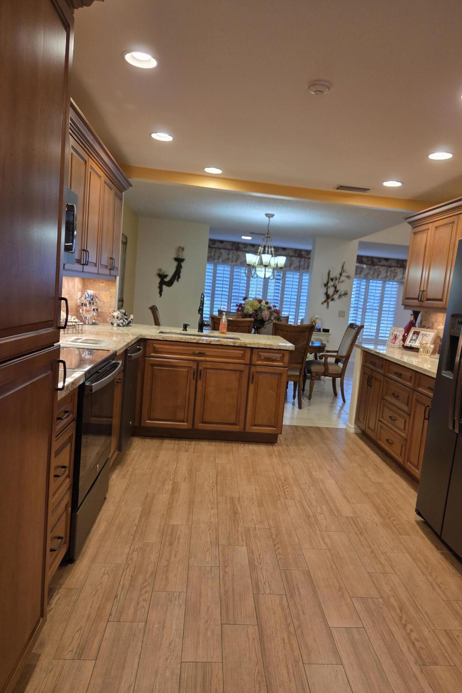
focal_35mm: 24
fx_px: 462
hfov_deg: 53.0
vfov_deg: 73.7
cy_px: 346
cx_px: 257
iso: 400
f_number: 1.8
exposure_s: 1/120
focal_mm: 5.4
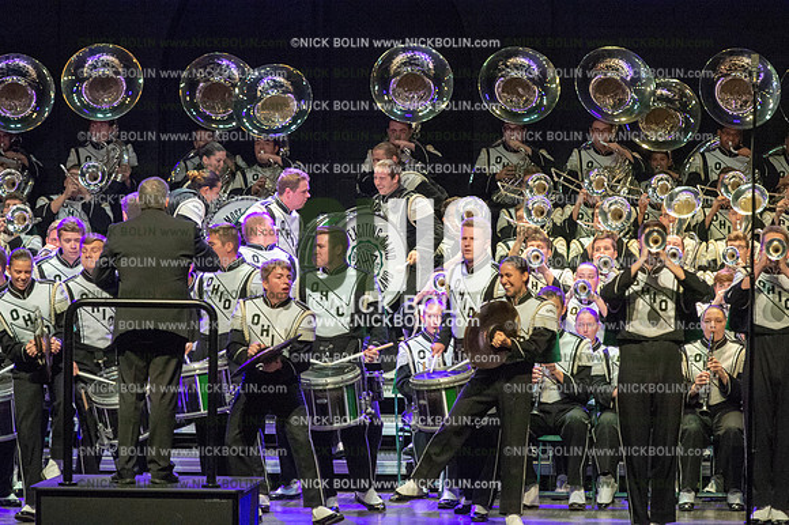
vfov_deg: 6.5
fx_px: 4600
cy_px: 262
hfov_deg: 9.8
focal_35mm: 210
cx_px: 394
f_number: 5.6
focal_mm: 210
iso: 8000
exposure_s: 1/400
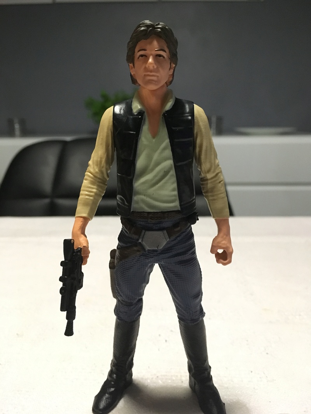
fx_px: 347
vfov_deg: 61.7
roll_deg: +0.4
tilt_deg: -13.0
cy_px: 207
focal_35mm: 29
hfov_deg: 48.2
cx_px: 156
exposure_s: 1/17
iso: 250
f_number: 2.2
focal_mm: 4.15
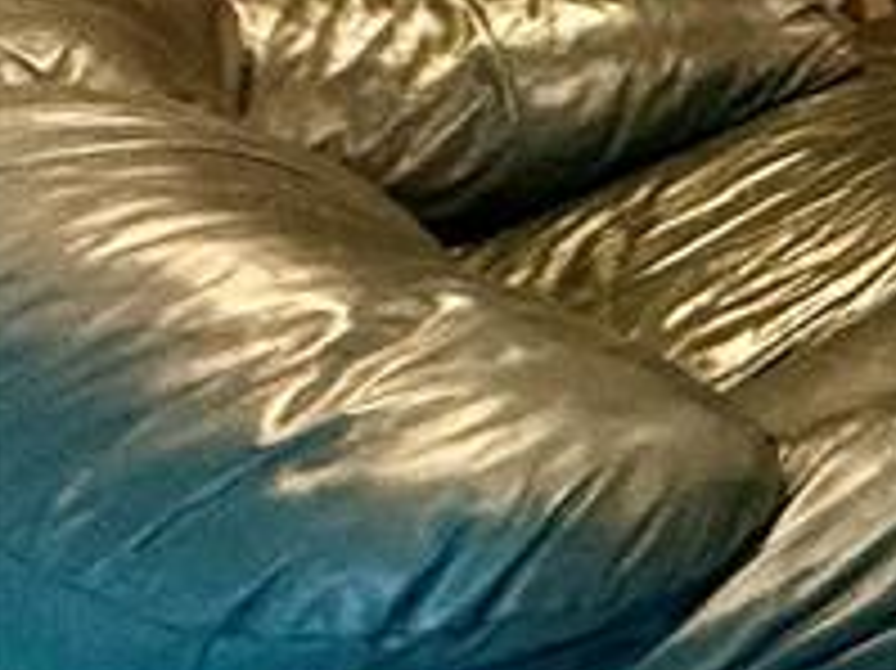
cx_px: 2292
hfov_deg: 14.1
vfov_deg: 16.7
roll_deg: -0.5
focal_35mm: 72
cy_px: -558
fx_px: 1863
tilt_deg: -5.3
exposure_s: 1/60
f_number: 2.2
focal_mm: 2.22
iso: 320
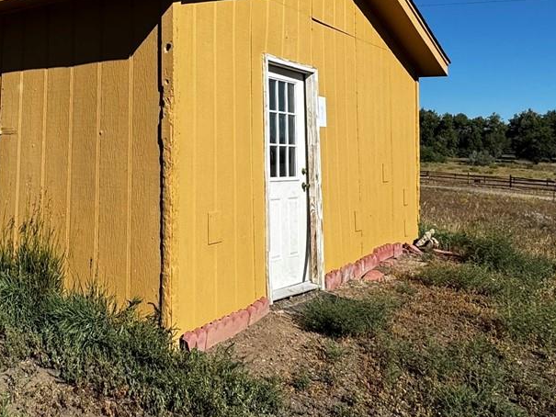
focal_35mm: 37
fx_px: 594
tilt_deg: +5.0
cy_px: 90
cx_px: 85
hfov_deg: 46.5
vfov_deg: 37.4
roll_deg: -1.7
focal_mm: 2.22
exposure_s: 1/3546
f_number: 2.2
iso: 50
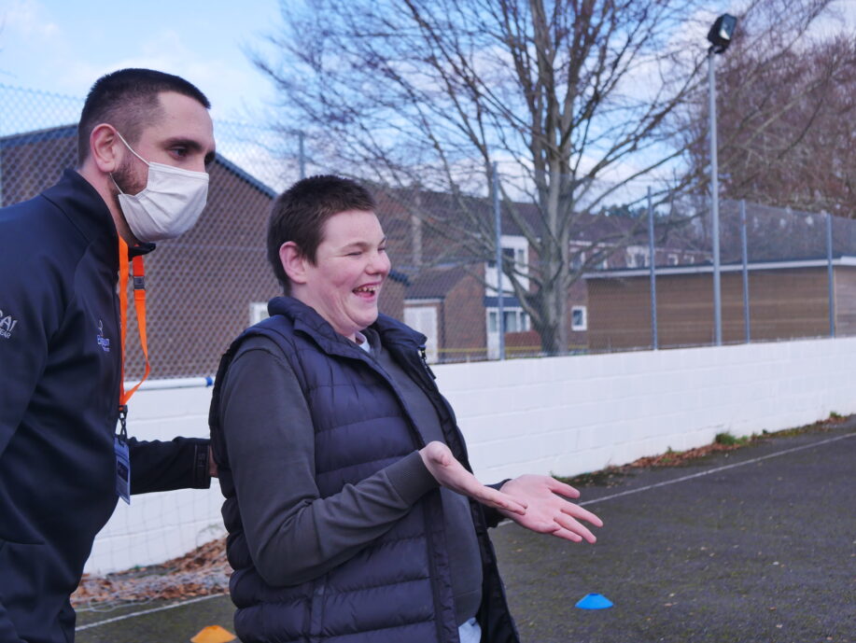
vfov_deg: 29.1
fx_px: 1237
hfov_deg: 38.2
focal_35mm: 50
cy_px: 322
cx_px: 428
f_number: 4.5
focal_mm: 25
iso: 200
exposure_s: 1/640
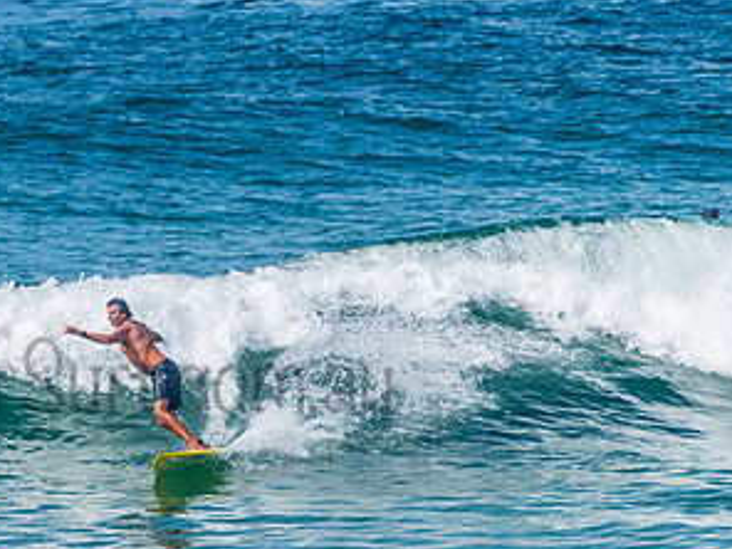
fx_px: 19920
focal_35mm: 942
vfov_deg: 1.6
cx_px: 131
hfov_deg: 2.1
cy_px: 355
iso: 180
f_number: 5.6
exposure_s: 1/2000
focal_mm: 500
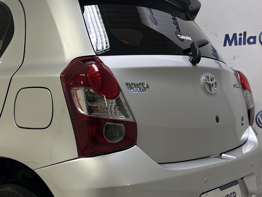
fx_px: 416
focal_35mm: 55
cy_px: 123
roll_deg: -0.2
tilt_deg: -5.0
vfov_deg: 26.5
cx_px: 55
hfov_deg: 34.0
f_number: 1.6
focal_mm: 5.1
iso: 80
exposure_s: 1/60
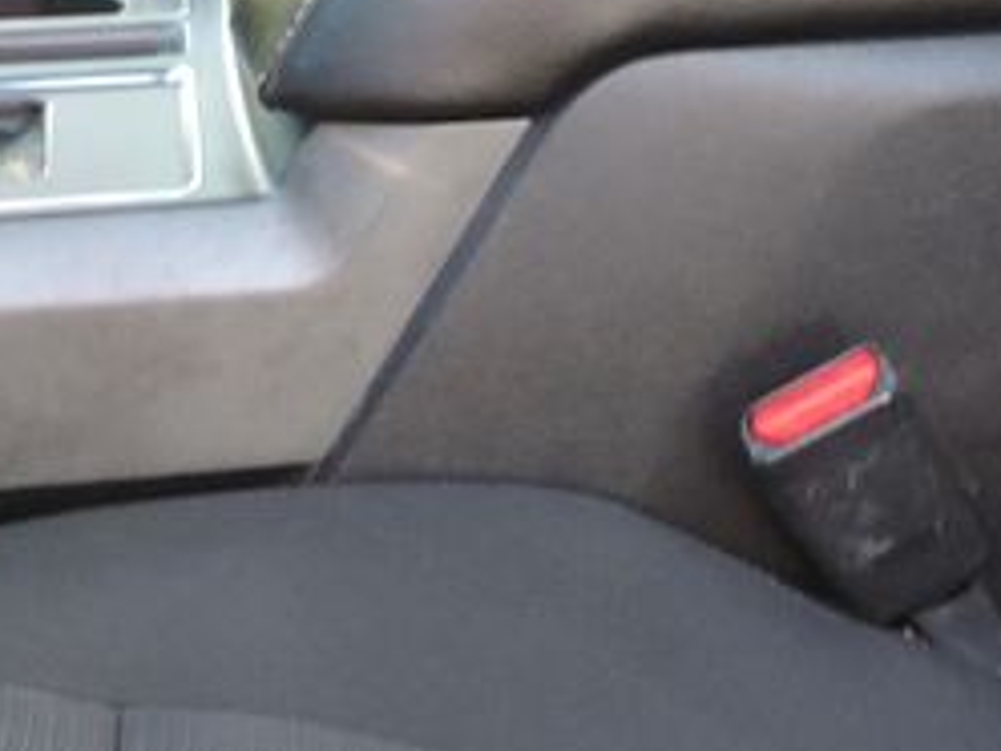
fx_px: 3586
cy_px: 4
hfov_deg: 15.3
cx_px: 1191
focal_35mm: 124
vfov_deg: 11.8
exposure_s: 1/30
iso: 320
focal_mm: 4.3
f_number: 3
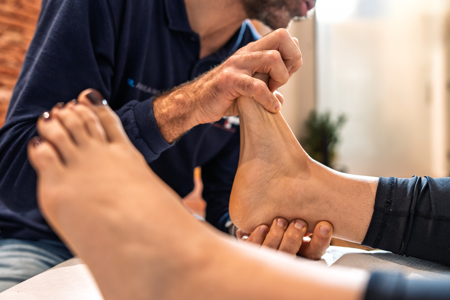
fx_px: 437
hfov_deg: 54.4
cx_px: 225
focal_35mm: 35
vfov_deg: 37.9
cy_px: 150
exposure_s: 1/250
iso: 1000
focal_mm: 35
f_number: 2.8
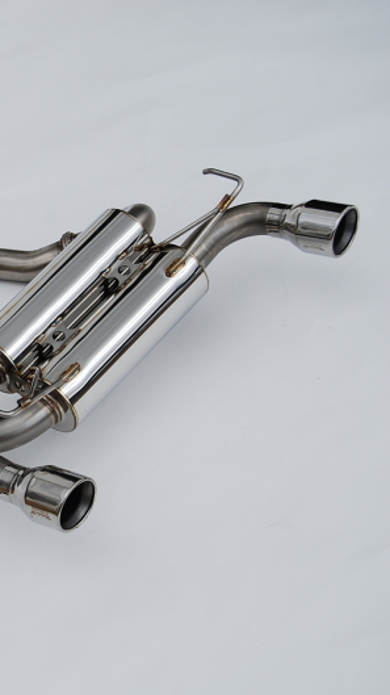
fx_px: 1841
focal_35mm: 100
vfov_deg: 21.4
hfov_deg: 11.7
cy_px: 348
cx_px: -125
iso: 100
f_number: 9
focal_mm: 42
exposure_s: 1/320
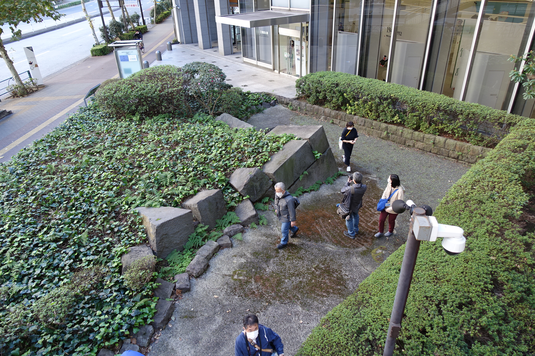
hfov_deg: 73.7
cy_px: 178
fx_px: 357
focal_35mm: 24
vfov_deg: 53.1
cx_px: 268
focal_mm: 8.8
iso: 125
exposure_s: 1/60
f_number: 2.8
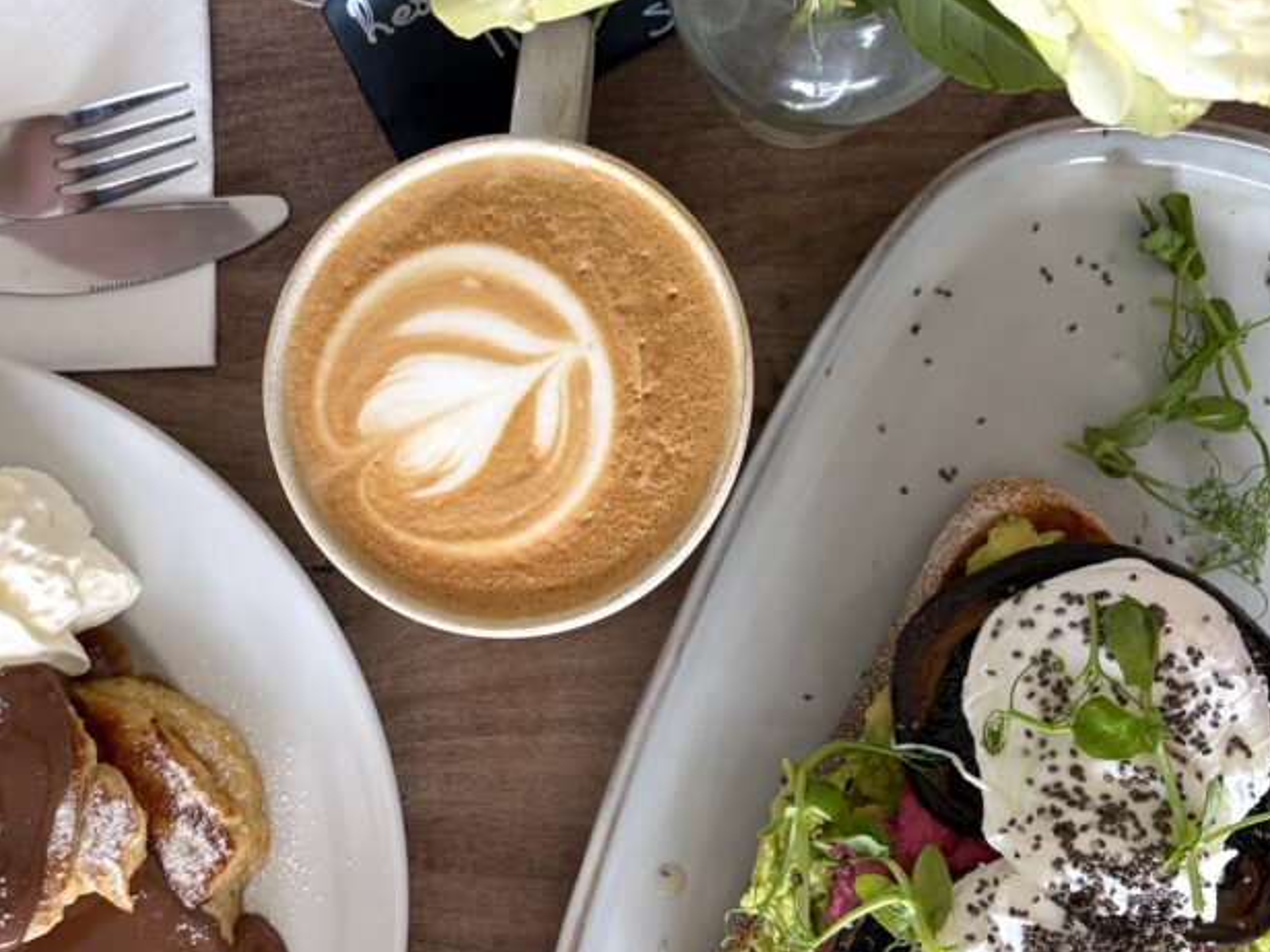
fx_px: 1211
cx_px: 540
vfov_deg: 42.7
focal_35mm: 33
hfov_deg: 55.1
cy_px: 588
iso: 125
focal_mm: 5.96
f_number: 1.6
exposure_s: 1/115
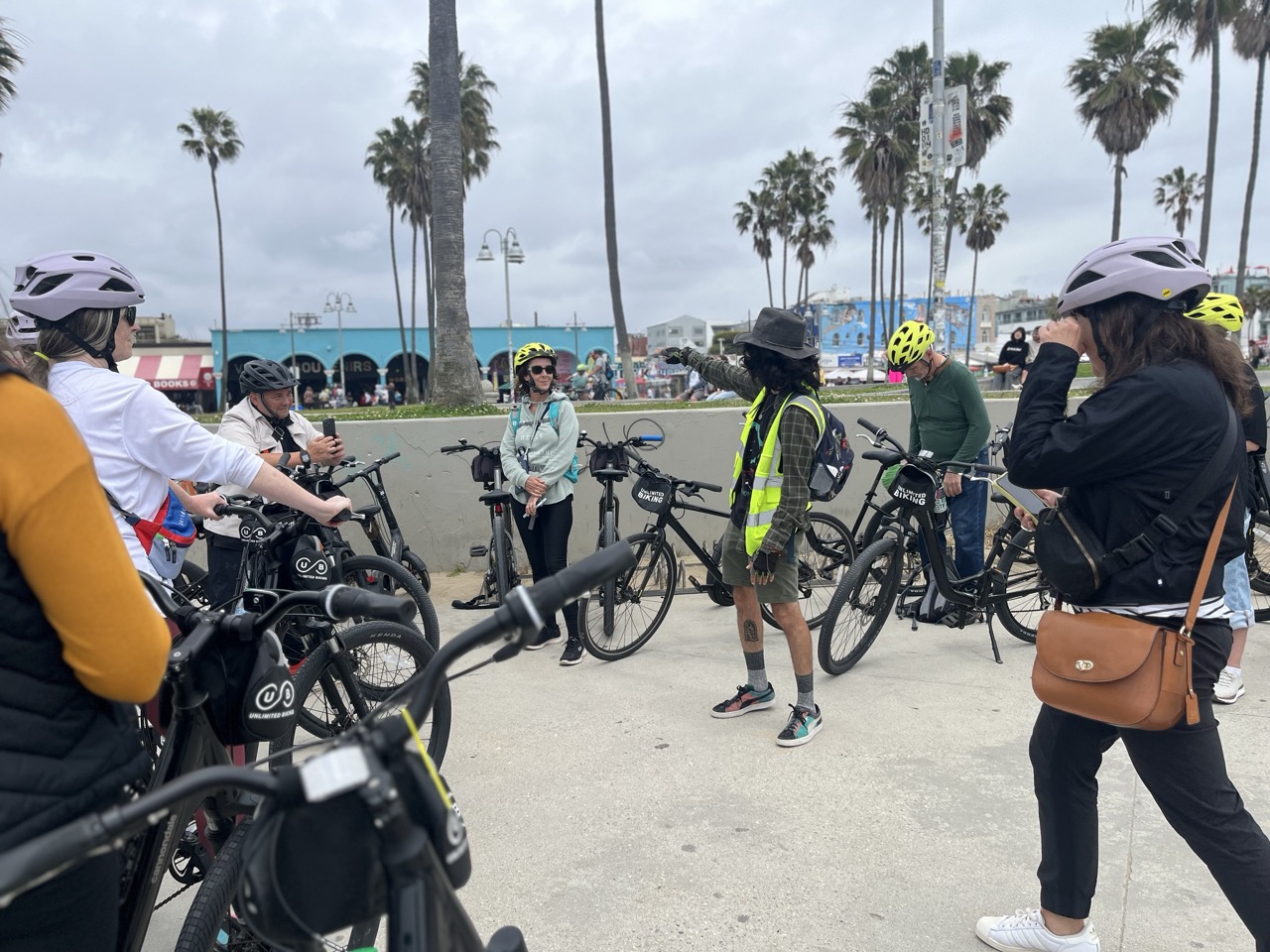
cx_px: 635
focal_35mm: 26
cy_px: 476
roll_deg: +2.2
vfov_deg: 53.1
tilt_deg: -5.7
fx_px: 954
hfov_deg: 67.3
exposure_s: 1/4484
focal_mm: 5.1
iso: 50
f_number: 1.6
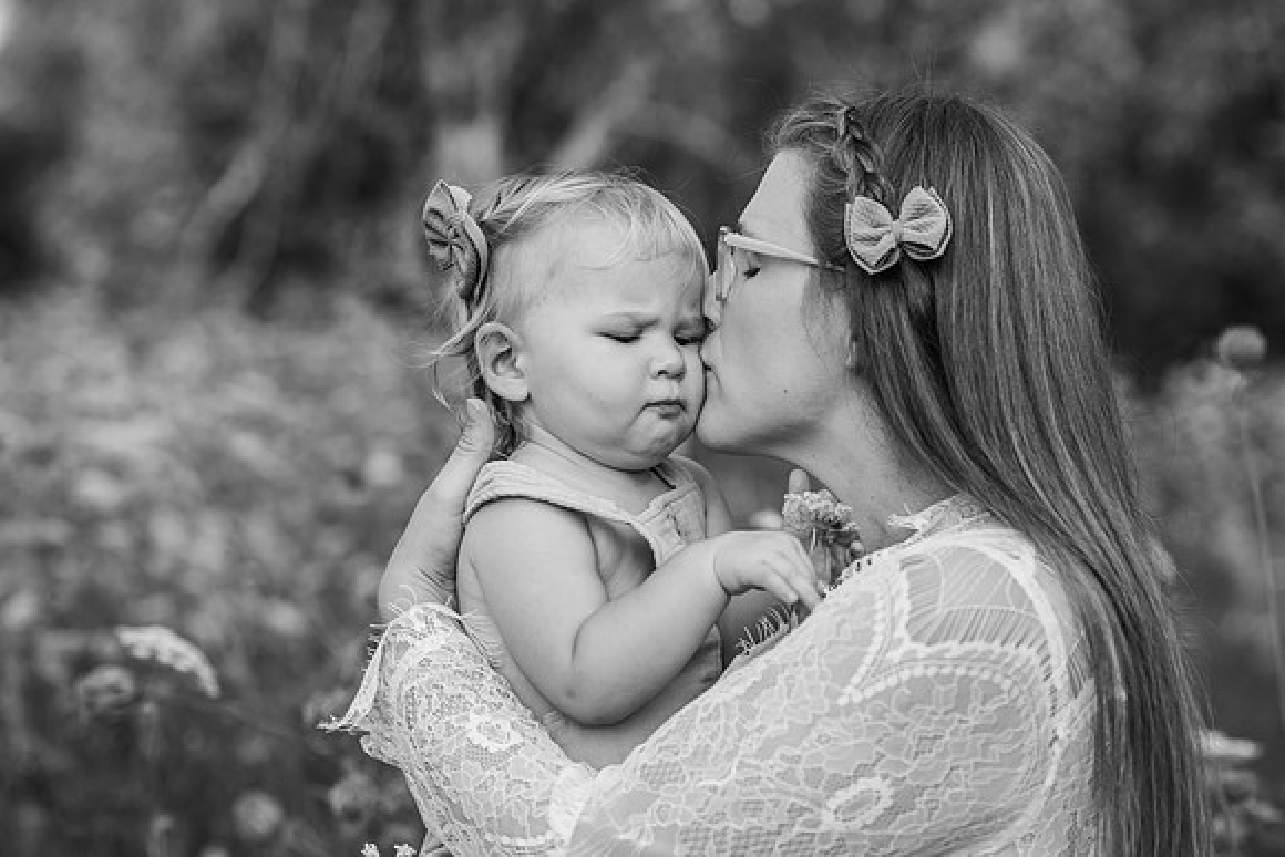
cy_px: 428
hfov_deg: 23.9
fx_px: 3035
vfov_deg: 16.1
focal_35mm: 85
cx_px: 642
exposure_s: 1/1250
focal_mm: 85
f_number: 3.5
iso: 250
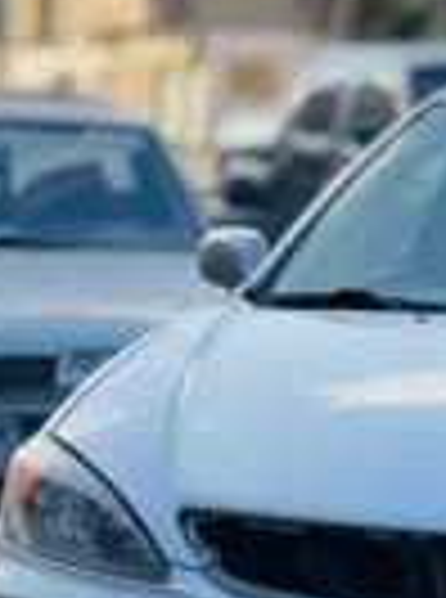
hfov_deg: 7.6
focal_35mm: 193
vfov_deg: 10.3
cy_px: 468
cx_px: 572
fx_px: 3332
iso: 25
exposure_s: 1/254
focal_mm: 7.5
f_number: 2.2
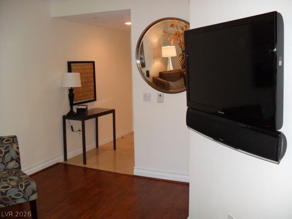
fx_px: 295
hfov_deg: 52.6
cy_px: 110
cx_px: 146
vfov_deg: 40.7
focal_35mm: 35
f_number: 3
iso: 200
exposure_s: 1/45
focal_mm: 6.3
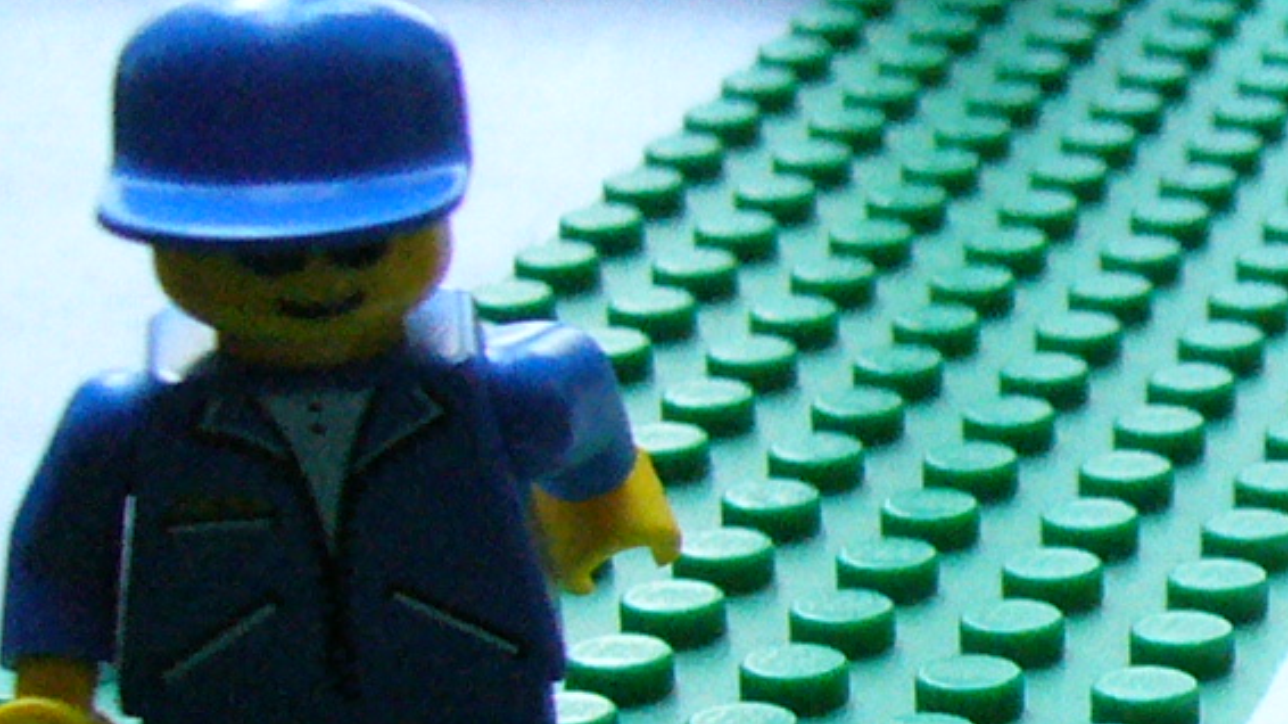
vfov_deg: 8.8
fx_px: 4712
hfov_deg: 13.9
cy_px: 622
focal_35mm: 138
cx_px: 2292
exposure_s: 1/125
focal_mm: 5.8
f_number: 2.8
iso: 400
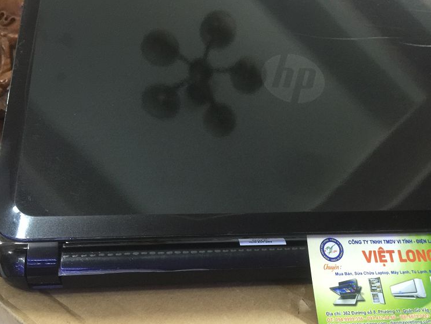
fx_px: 498
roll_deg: -11.2
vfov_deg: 35.8
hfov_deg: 46.6
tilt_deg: -30.0
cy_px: 195
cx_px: 250
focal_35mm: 40
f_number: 2.2
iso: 125
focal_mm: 4.15
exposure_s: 1/8
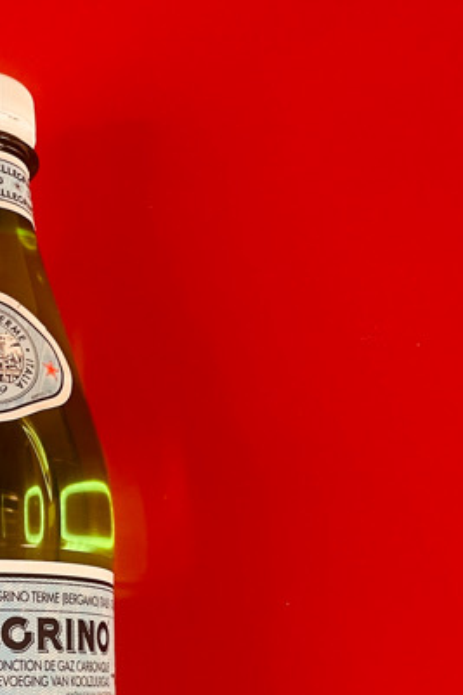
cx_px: -7
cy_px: 596
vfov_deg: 35.2
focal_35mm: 54
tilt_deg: -83.6
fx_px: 1043
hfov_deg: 23.9
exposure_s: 1/36
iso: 400
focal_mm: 4.2
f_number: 1.6
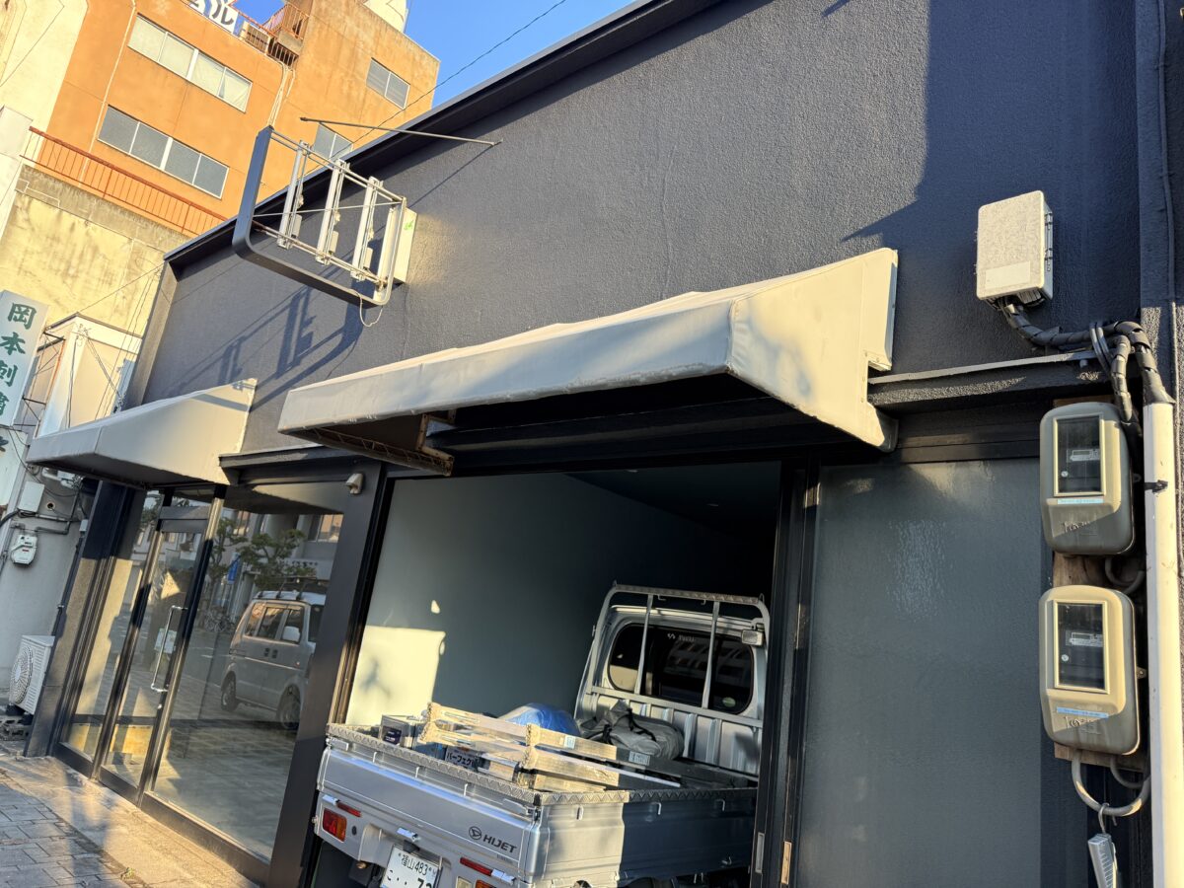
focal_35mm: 24
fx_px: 821
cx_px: 592
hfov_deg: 71.6
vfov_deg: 56.8
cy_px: 444
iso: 100
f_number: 1.78
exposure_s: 1/627
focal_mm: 6.76
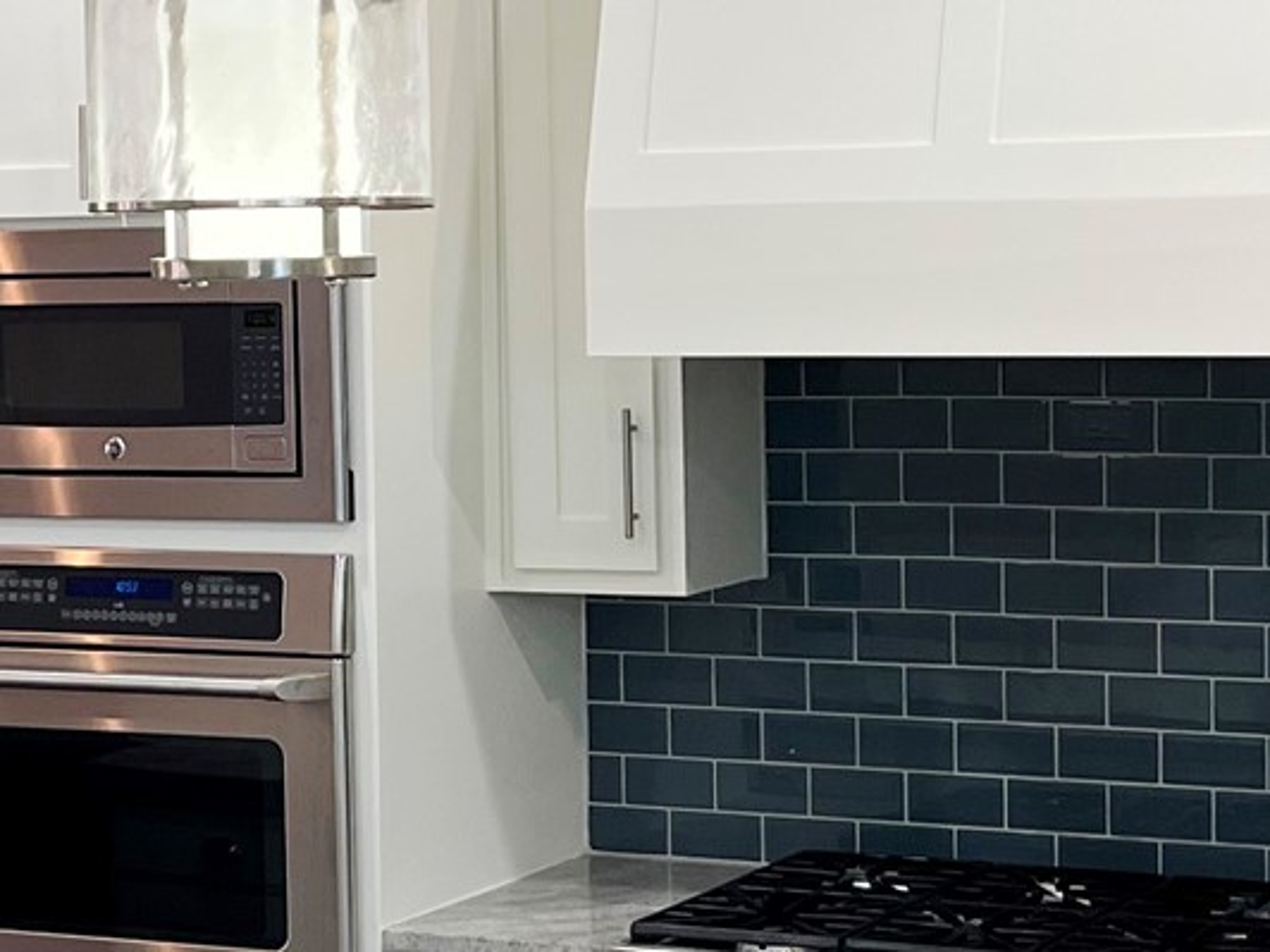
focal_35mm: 100
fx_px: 3669
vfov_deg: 14.8
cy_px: 496
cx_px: 535
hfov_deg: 19.6
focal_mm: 5.1
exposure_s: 1/120
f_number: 1.6
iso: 125
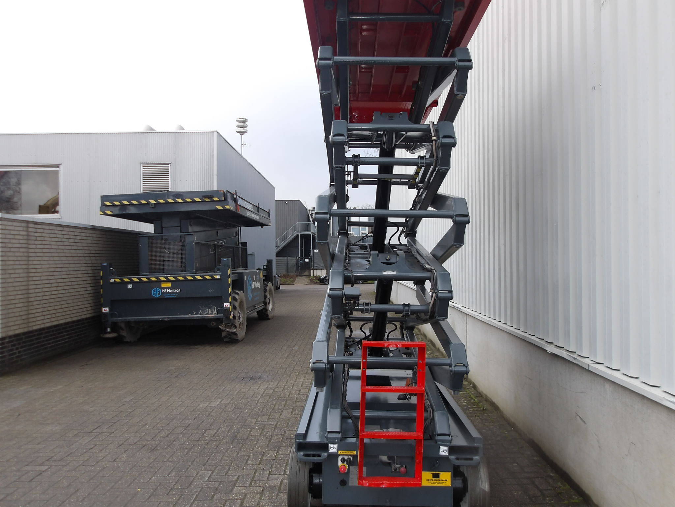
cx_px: 338
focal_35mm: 27
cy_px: 254
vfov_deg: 51.4
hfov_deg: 65.3
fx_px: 526
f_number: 3
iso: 100
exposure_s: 1/73
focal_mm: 4.9
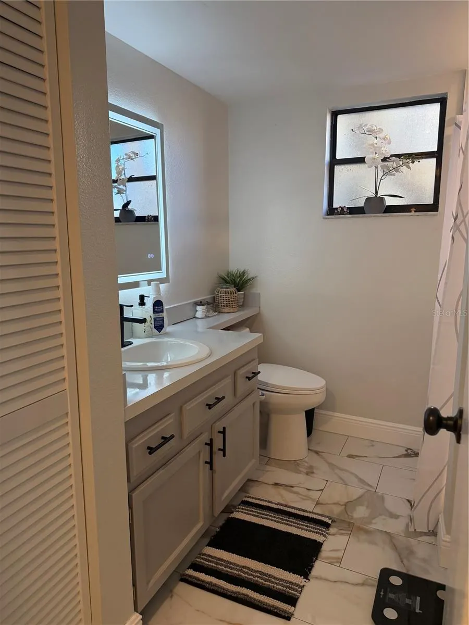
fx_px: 434
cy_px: 312
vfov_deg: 71.6
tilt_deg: -9.9
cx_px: 234
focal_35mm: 24
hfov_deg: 56.8
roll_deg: -0.2
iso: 200
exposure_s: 1/188
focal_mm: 6.76
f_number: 1.78
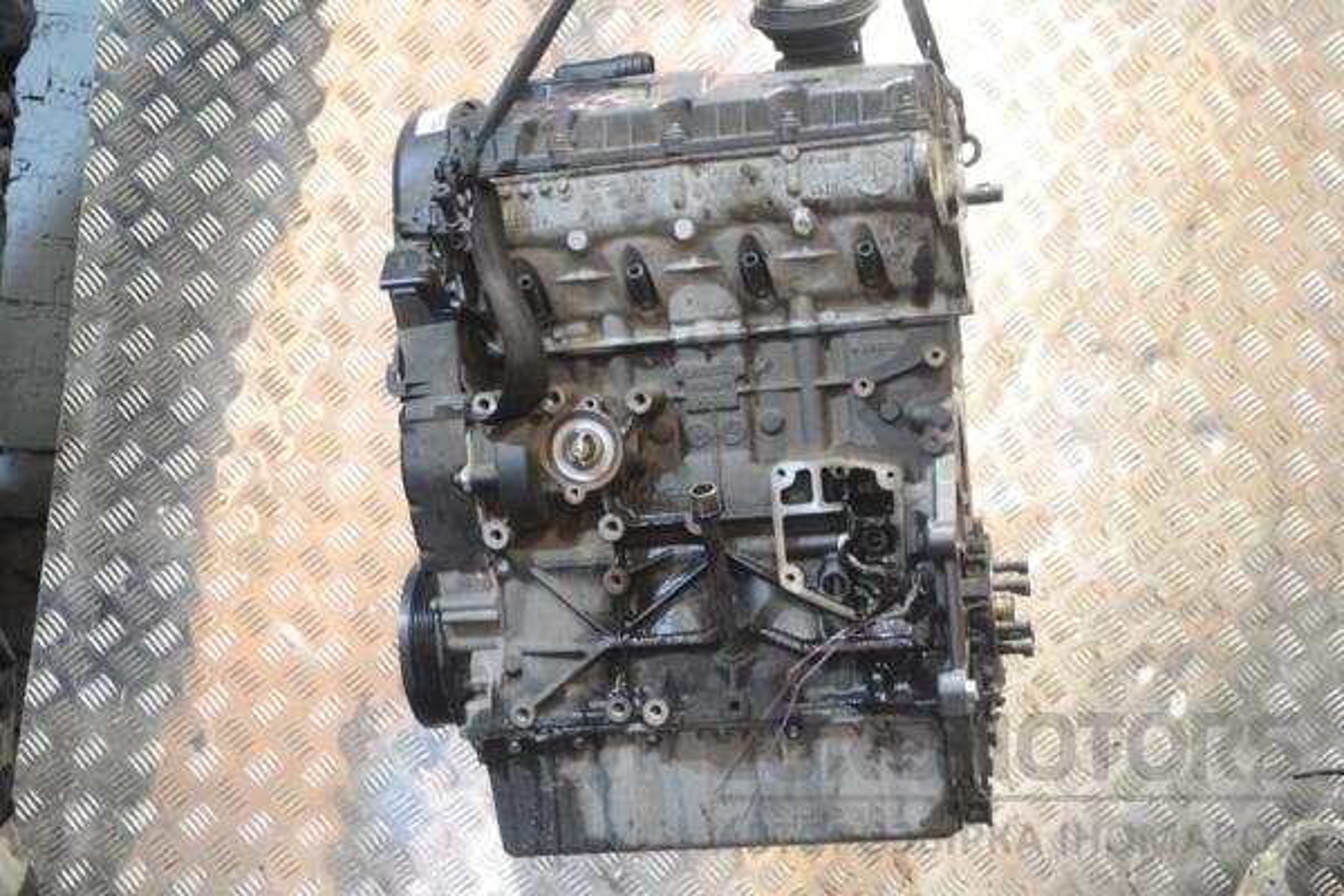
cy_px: 448
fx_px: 2016
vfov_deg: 25.1
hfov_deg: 36.9
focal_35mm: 54
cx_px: 672
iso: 2000
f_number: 5
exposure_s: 1/30
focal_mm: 36
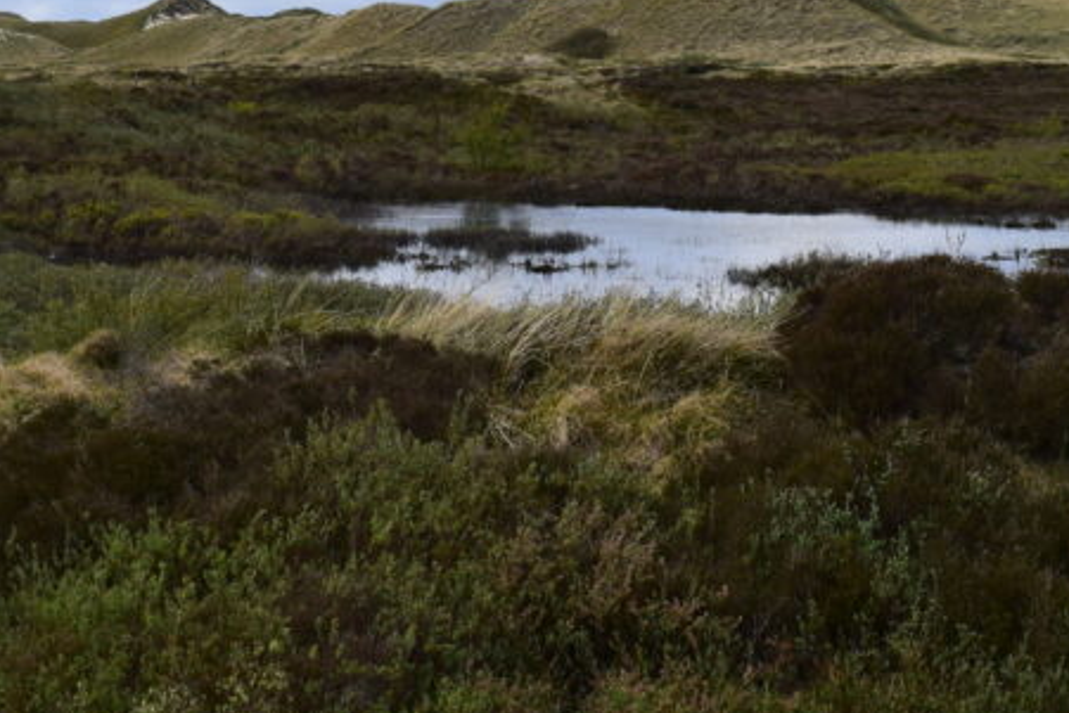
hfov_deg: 23.8
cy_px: 41
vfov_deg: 15.8
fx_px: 2529
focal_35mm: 85
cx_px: 415
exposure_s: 1/500
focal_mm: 25
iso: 280
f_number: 11
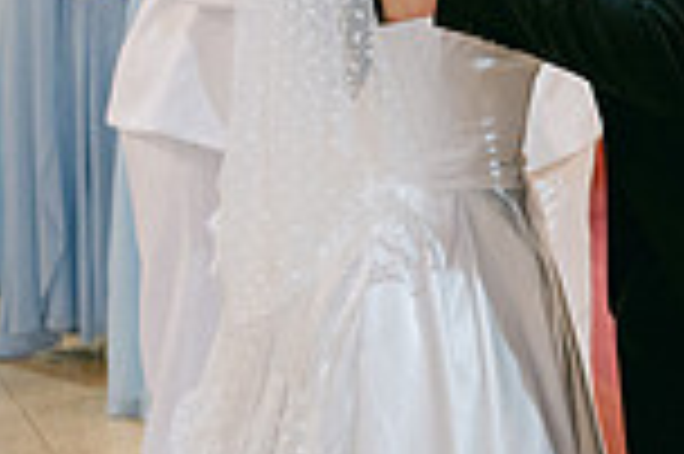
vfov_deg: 12.3
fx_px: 2107
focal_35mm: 111
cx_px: 603
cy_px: 157
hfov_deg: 18.2
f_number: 2.8
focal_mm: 28
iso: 1000
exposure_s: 1/125
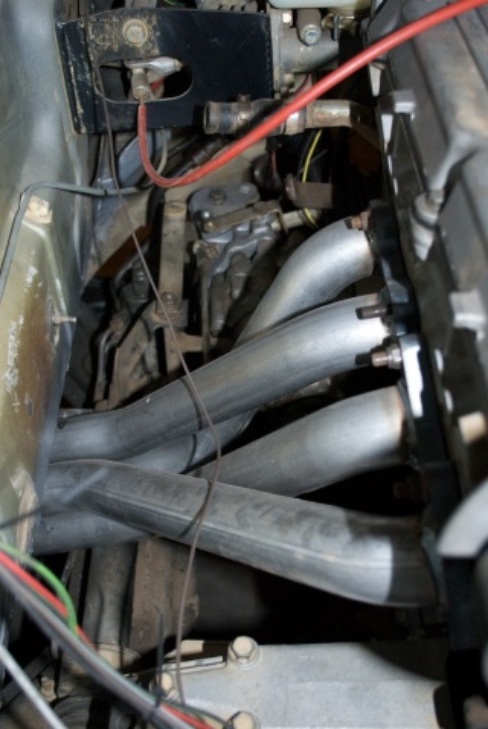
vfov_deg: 49.5
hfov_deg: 34.3
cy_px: 364
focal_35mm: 39
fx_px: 791
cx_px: 244
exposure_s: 1/60
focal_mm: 26
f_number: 5
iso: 800
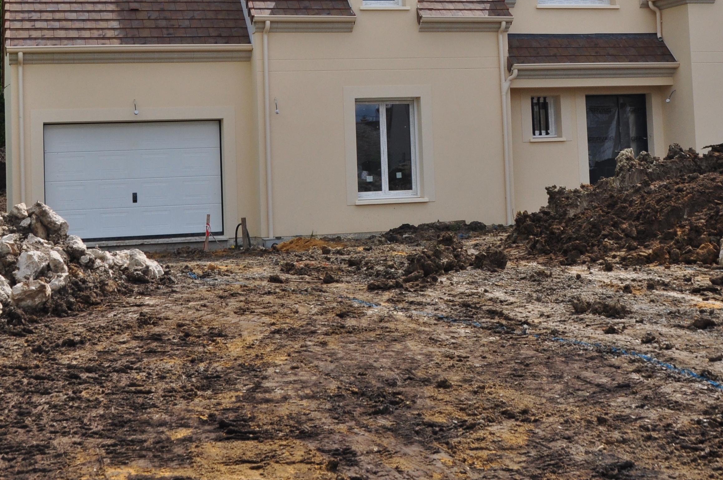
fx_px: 1224
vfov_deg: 21.7
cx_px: 409
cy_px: 51
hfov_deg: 32.9
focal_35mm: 61
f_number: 10
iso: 320
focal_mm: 22
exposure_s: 1/200
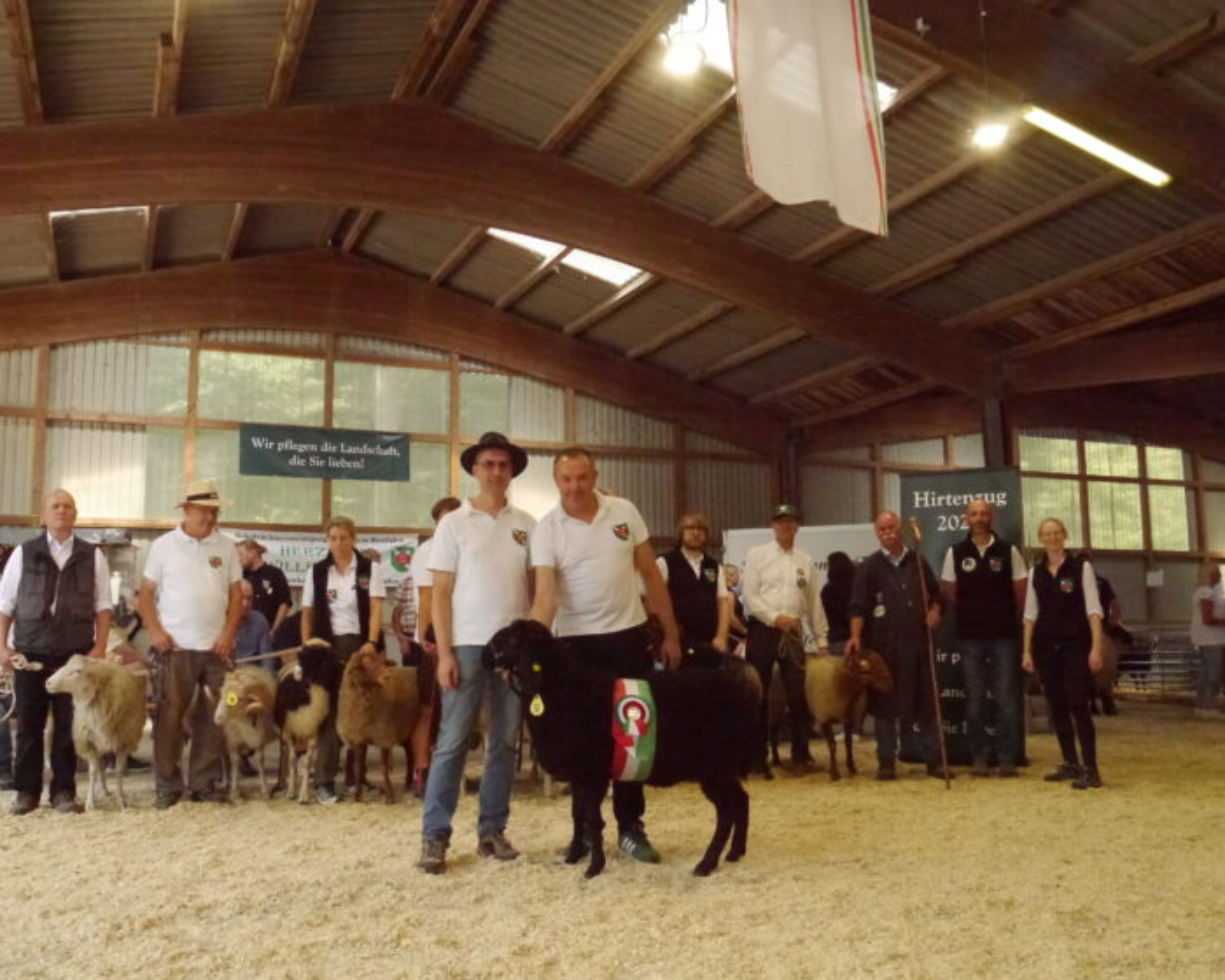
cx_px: 556
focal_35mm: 30
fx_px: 1088
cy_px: 498
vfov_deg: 48.5
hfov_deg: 58.7
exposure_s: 1/640
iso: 6400
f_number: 9
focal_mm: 14
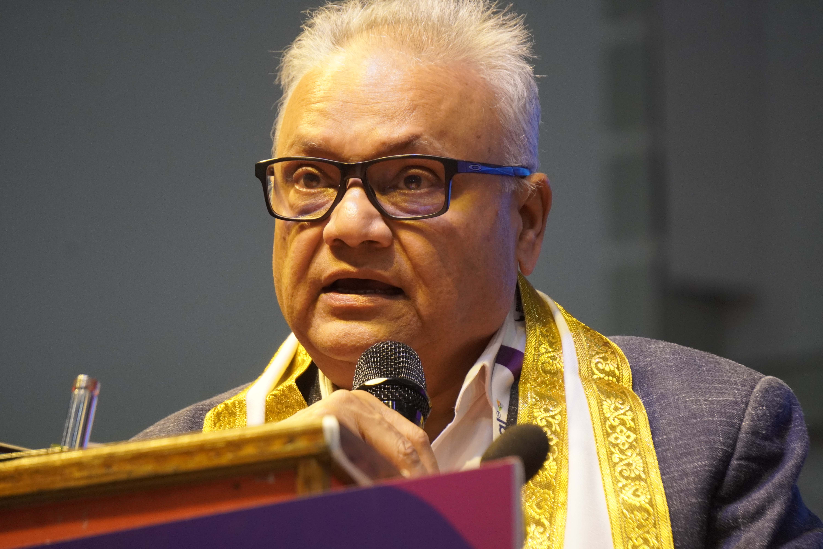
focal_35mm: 315
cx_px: 412
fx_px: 7201
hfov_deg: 6.5
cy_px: 274
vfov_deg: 4.4
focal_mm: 210
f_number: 6.3
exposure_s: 1/400
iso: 2000
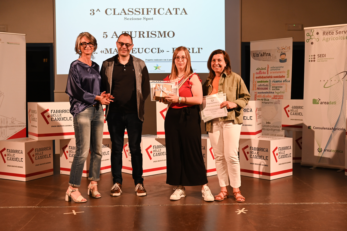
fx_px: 424
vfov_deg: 30.5
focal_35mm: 44
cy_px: 116
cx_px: 174
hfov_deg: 44.5
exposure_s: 1/125
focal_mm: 44
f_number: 4
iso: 1250
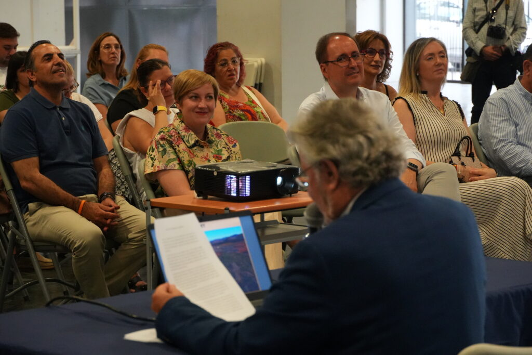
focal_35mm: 112
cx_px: 266
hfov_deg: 18.2
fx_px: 1663
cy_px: 178
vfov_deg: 12.2
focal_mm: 75
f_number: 5.6
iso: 5000
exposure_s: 1/125
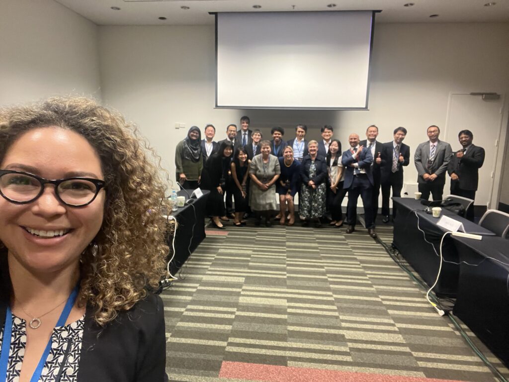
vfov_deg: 58.9
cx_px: 254
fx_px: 338
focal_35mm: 23
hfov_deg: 73.9
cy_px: 191
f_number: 2.2
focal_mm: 2.71
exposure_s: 1/33
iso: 400
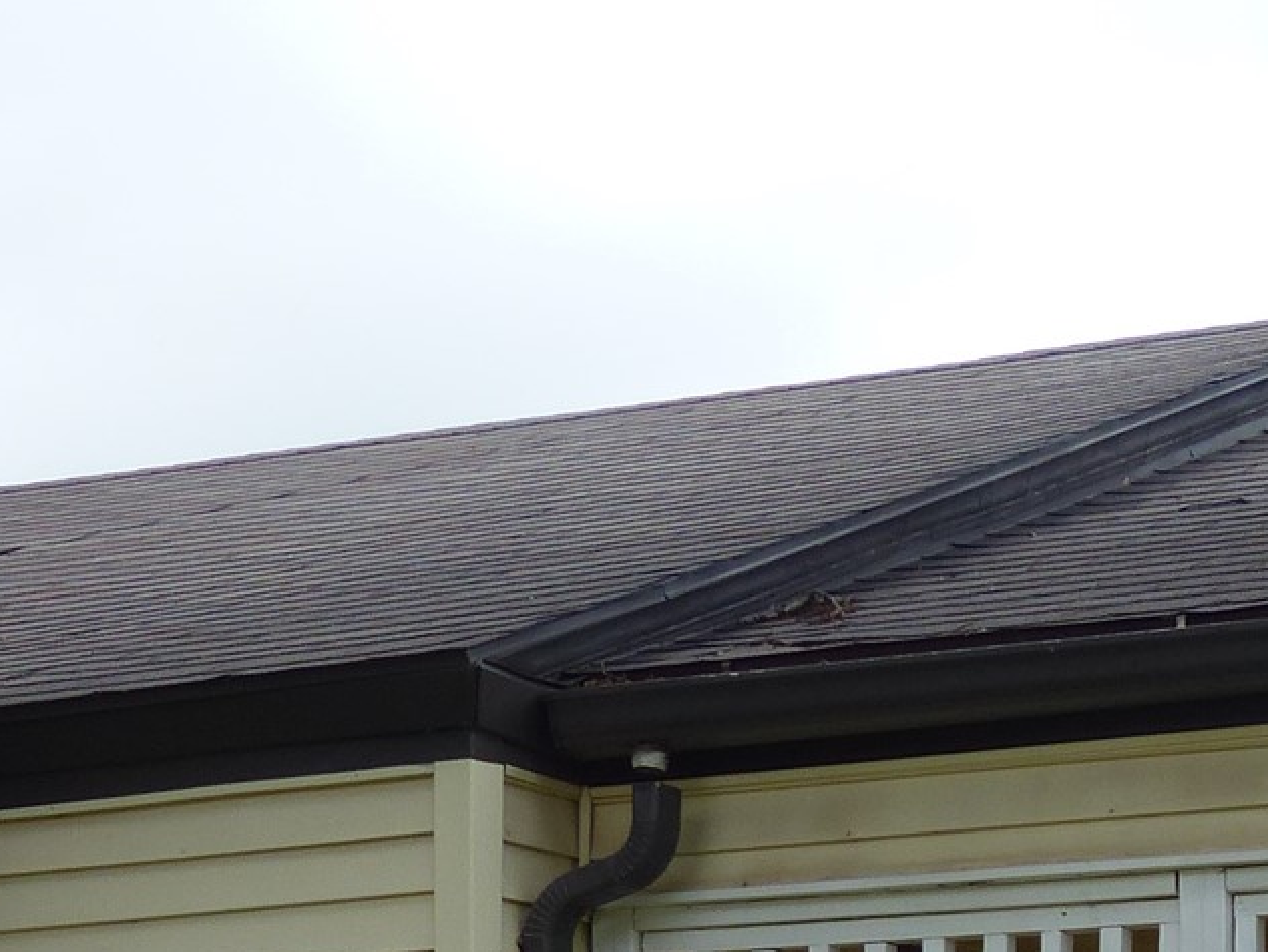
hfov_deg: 15.6
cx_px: 1630
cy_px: 1444
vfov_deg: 11.8
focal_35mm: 120
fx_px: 4398
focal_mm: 6.6
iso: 100
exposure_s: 1/640
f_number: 4
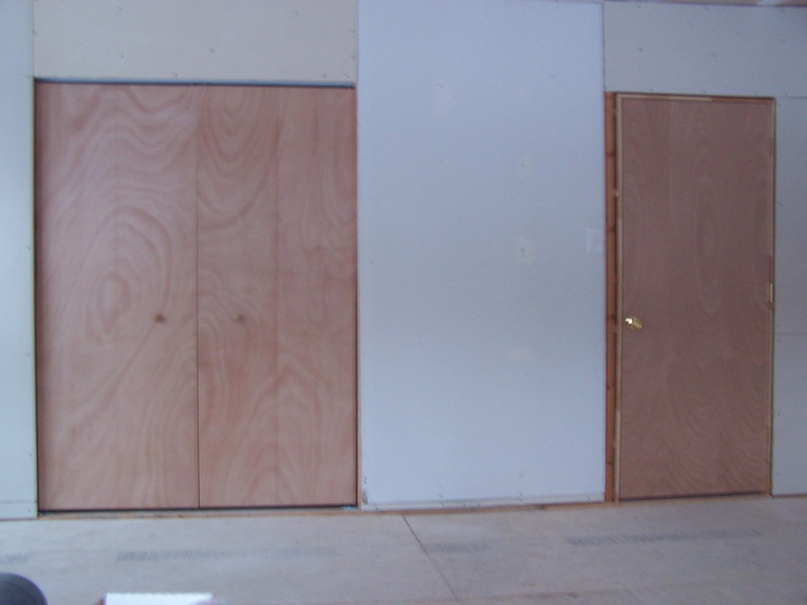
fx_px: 886
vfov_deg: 37.7
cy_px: 302
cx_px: 404
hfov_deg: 49.0
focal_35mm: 38
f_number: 2.8
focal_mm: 6.3
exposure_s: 1/10
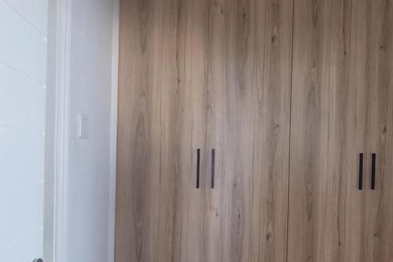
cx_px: 279
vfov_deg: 47.6
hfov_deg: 64.6
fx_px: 295
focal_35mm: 27
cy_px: 162
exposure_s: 1/50
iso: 160
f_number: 2.2
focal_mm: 1.64
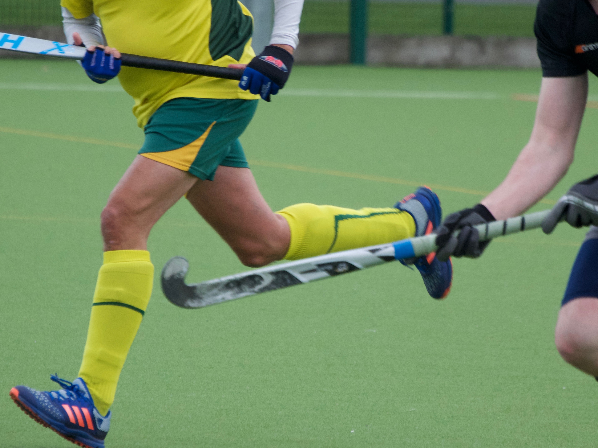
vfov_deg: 2.4
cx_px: 311
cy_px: 219
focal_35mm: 609
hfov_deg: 3.3
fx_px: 10520
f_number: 5.6
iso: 800
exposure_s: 1/800
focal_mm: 200
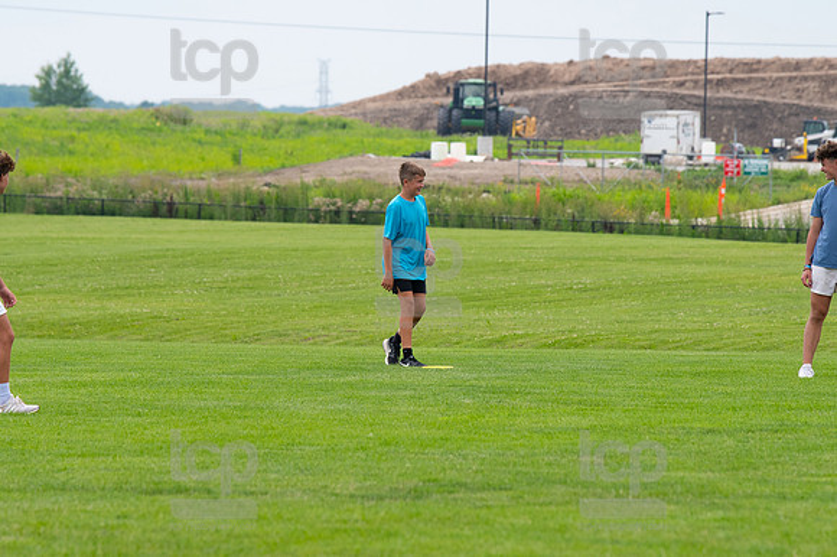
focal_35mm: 300
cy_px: 278
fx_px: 6971
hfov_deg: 6.9
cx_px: 418
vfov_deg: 4.6
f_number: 5.6
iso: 400
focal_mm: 200
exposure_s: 1/1250
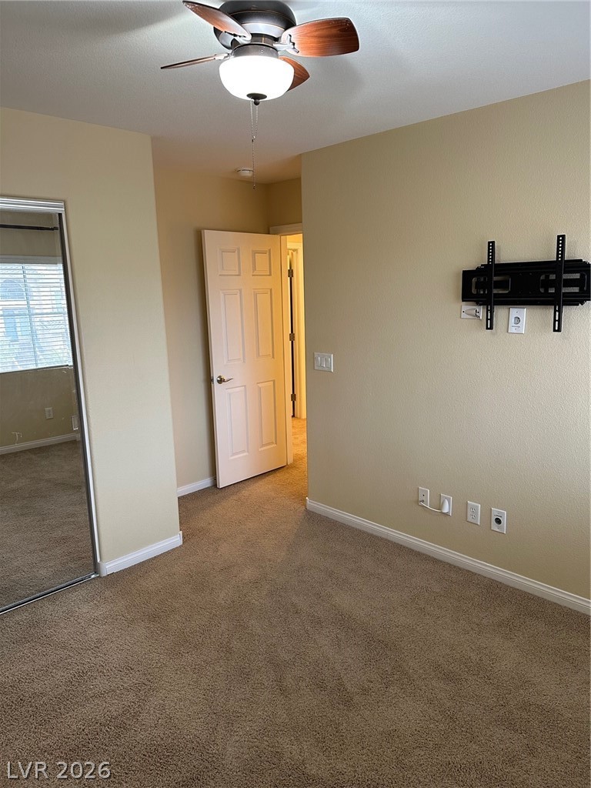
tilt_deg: -10.8
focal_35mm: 24
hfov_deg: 56.8
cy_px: 394
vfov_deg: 71.6
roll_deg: +1.5
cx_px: 296
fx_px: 546
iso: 200
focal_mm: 6.86
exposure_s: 1/60
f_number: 1.78
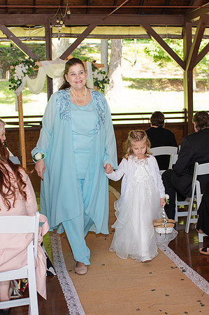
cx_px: 119
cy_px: 165
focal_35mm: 60
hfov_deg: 22.4
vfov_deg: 33.2
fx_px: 528
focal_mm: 35
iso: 110
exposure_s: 1/200
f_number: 3.2
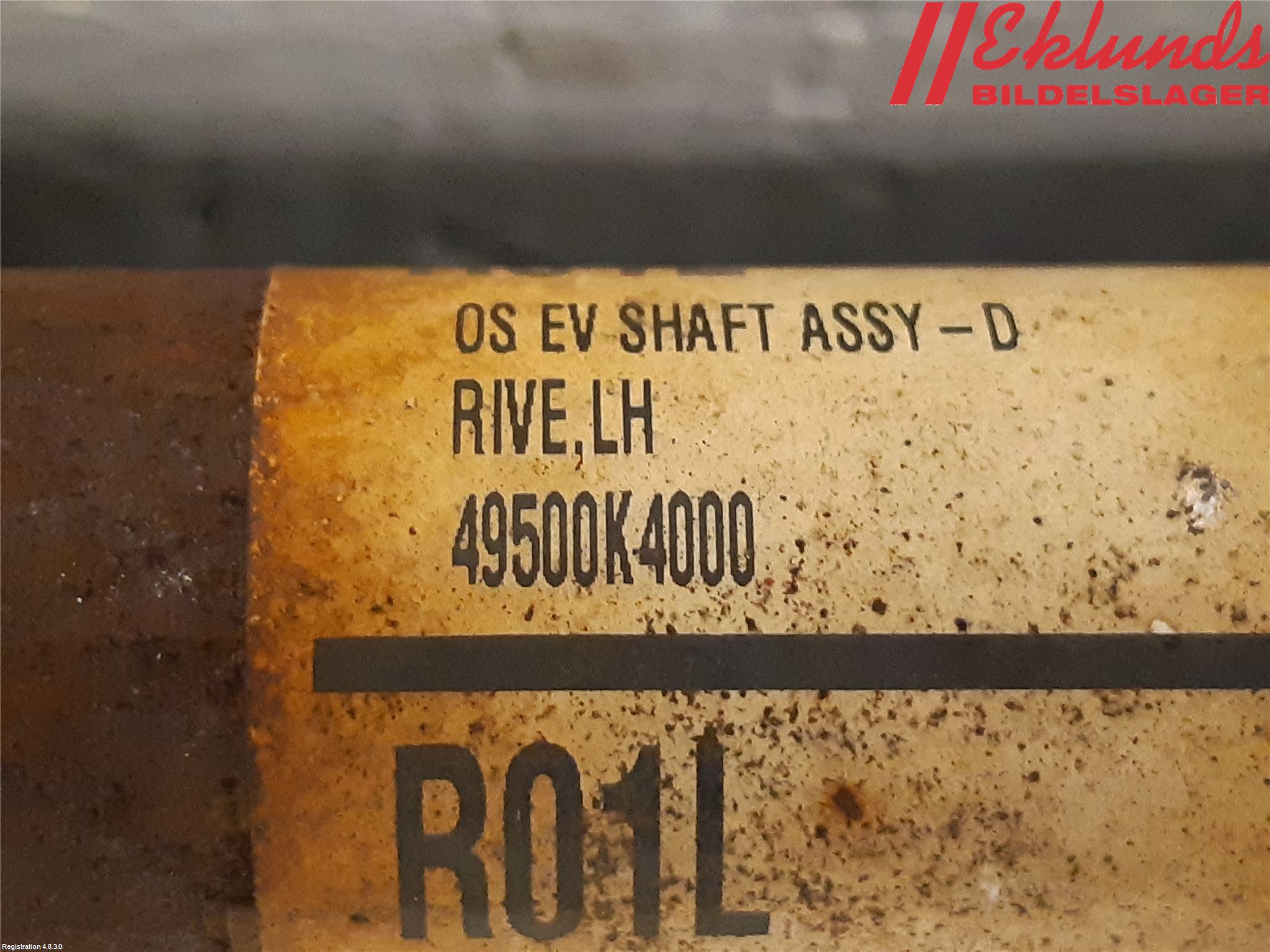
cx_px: 635
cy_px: 476
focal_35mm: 26
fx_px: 954
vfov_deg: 53.1
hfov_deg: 67.3
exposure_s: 1/25
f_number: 1.7
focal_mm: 3.93
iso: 500
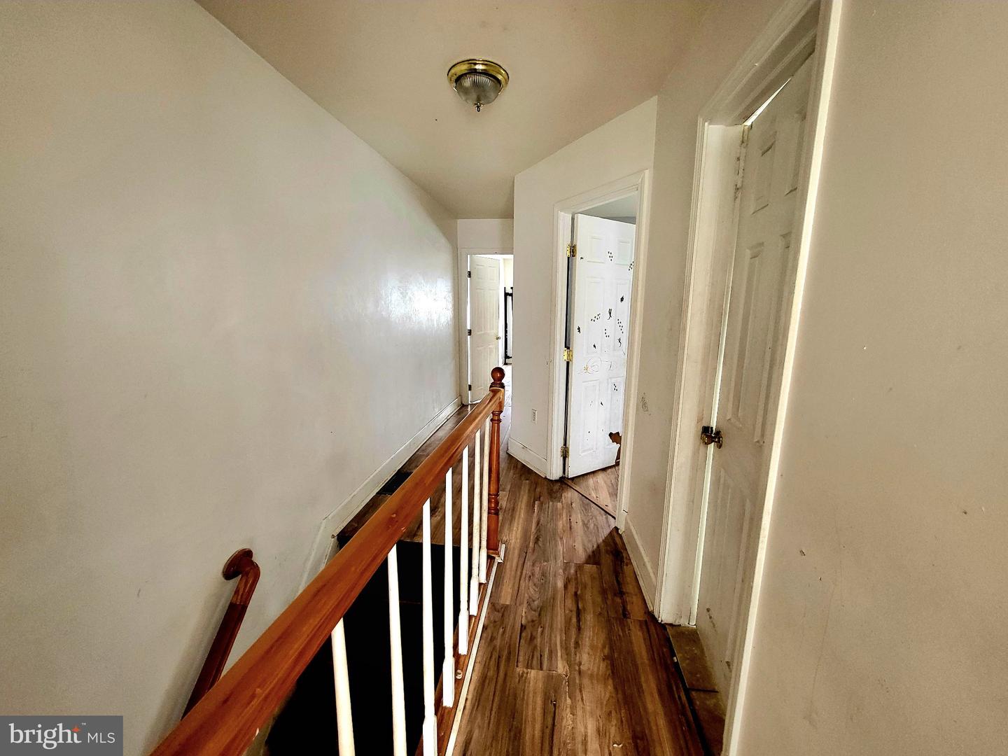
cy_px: 378
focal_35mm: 13
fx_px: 379
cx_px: 504
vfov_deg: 89.9
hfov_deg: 106.2
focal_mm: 1.74
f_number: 2.2
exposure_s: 1/30
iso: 320
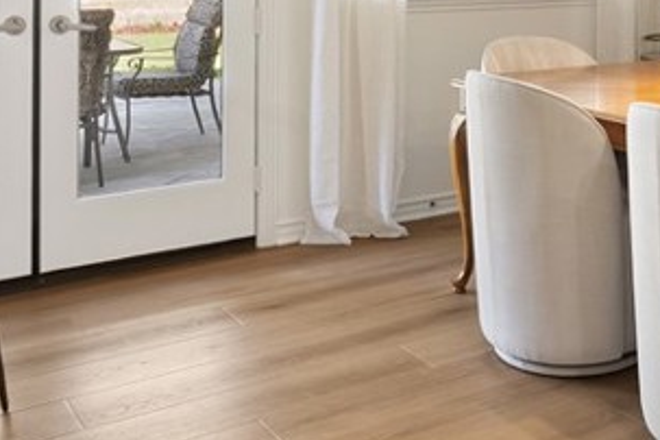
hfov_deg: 33.7
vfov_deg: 23.5
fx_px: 990
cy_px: -45
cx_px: 658
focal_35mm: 54
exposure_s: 1
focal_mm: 16
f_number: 9
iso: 320
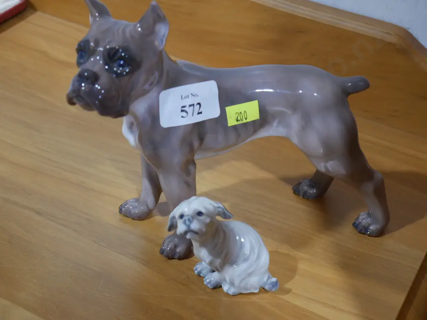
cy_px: 160
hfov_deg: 33.2
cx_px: 214
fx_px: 715
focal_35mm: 58
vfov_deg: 25.2
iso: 1000
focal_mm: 29
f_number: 5.4
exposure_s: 1/60
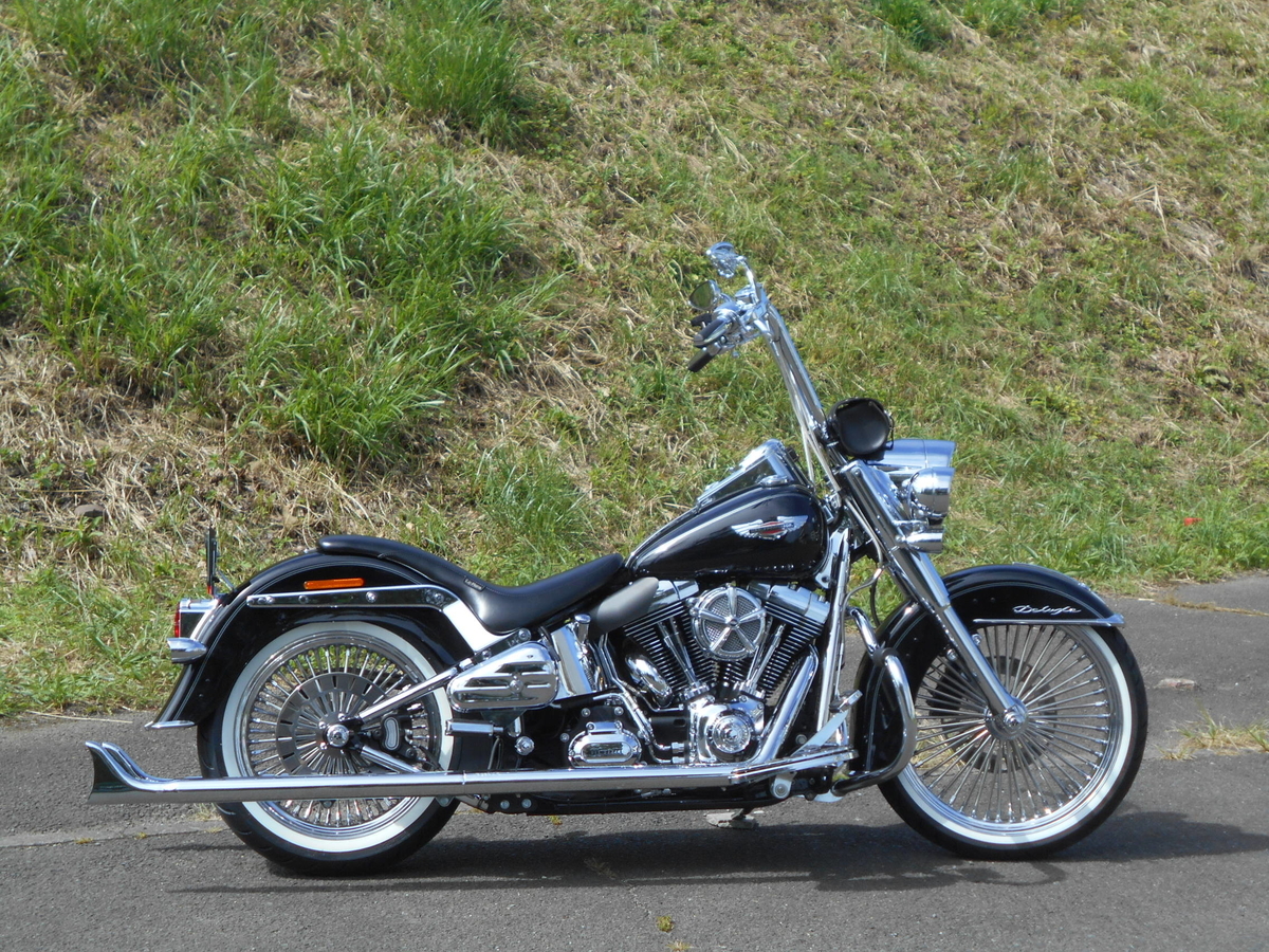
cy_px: 476
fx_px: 2420
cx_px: 634
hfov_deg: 29.4
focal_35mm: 66
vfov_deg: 22.3
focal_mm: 11.6
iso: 80
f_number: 5.3
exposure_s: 1/320
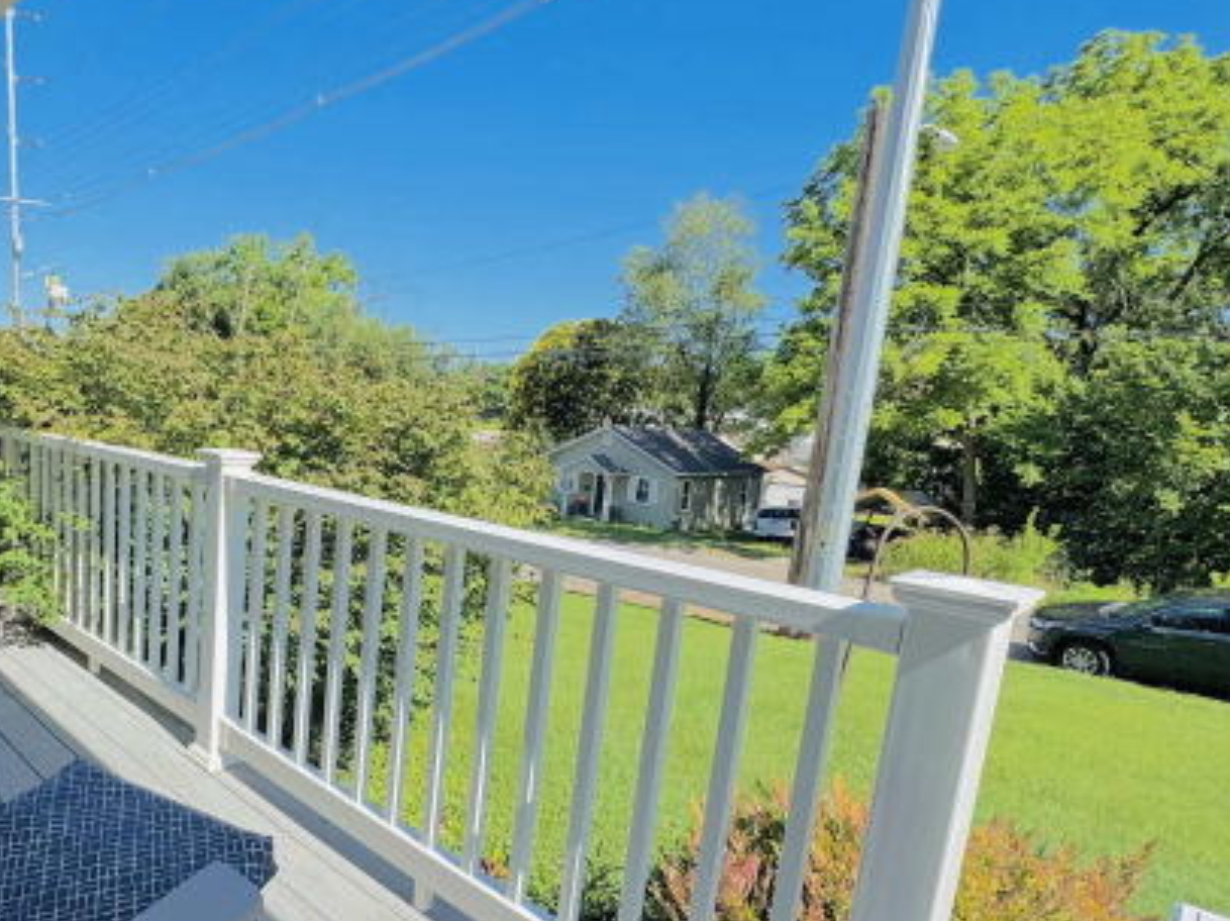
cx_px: 359
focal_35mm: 23
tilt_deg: -10.8
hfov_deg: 70.6
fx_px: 817
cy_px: 542
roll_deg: -3.9
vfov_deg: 58.5
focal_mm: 2.22
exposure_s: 1/1256
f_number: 2.2
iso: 50
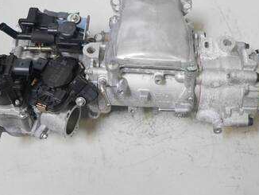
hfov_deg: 38.0
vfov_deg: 29.1
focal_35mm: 50
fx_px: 374
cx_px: 156
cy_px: 83
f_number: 4.1
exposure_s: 1/60
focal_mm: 17
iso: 1250
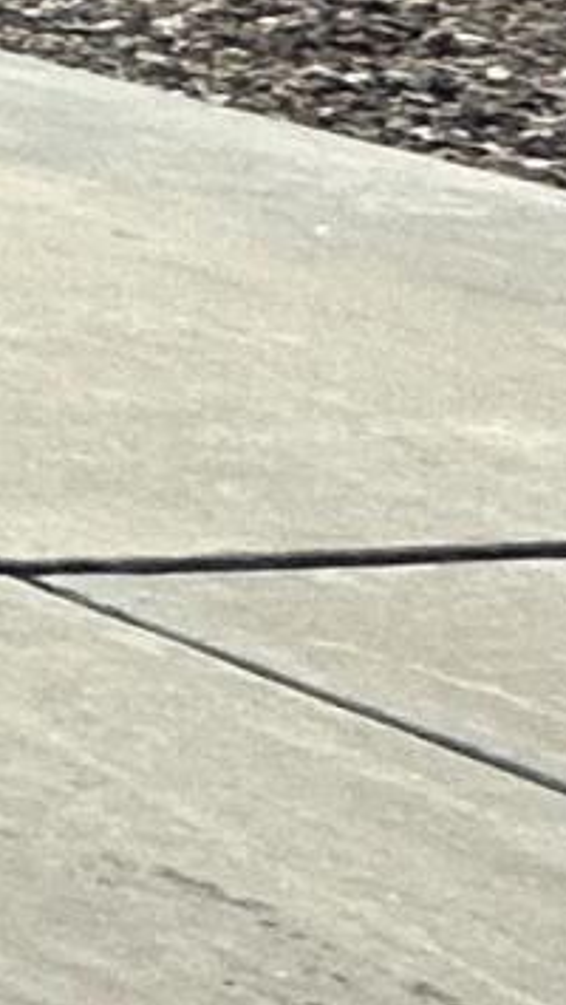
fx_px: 3438
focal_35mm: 129
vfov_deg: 13.8
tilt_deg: +7.6
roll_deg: -0.2
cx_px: -3637
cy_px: -1062
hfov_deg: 4.1
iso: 50
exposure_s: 1/1795
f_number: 2.2
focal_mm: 2.22
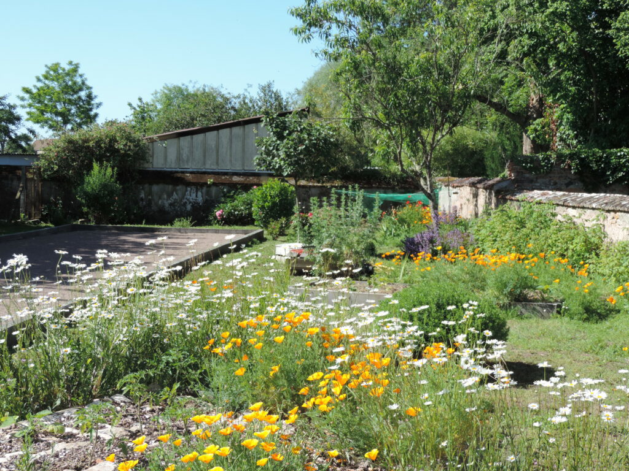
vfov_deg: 26.6
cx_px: 314
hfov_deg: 34.9
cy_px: 236
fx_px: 999
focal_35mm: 55
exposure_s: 1/400
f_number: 3.7
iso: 80
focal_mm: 9.8
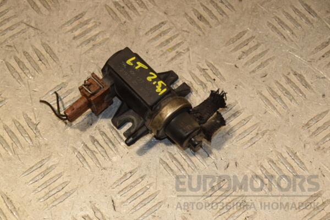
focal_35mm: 87
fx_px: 797
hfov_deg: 23.4
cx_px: 165
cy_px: 110
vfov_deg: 15.7
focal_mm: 58
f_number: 9
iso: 800
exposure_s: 1/200
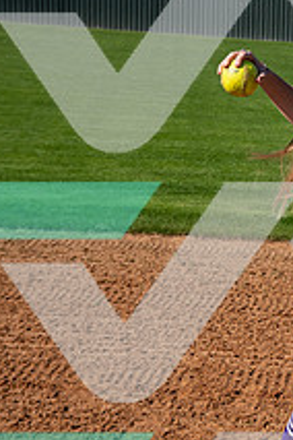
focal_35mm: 98
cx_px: 470
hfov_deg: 13.0
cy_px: 292
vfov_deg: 20.7
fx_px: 1196
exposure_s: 1/2500
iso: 400
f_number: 5.6
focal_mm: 36
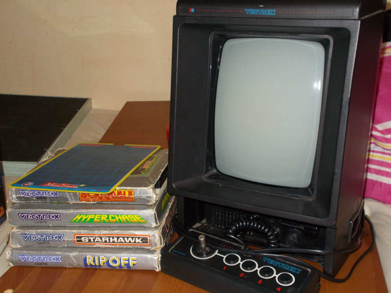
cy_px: 146
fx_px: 497
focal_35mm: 44
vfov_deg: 32.9
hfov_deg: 42.9
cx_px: 196
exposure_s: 1/30
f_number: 4.2
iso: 200
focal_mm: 7.9
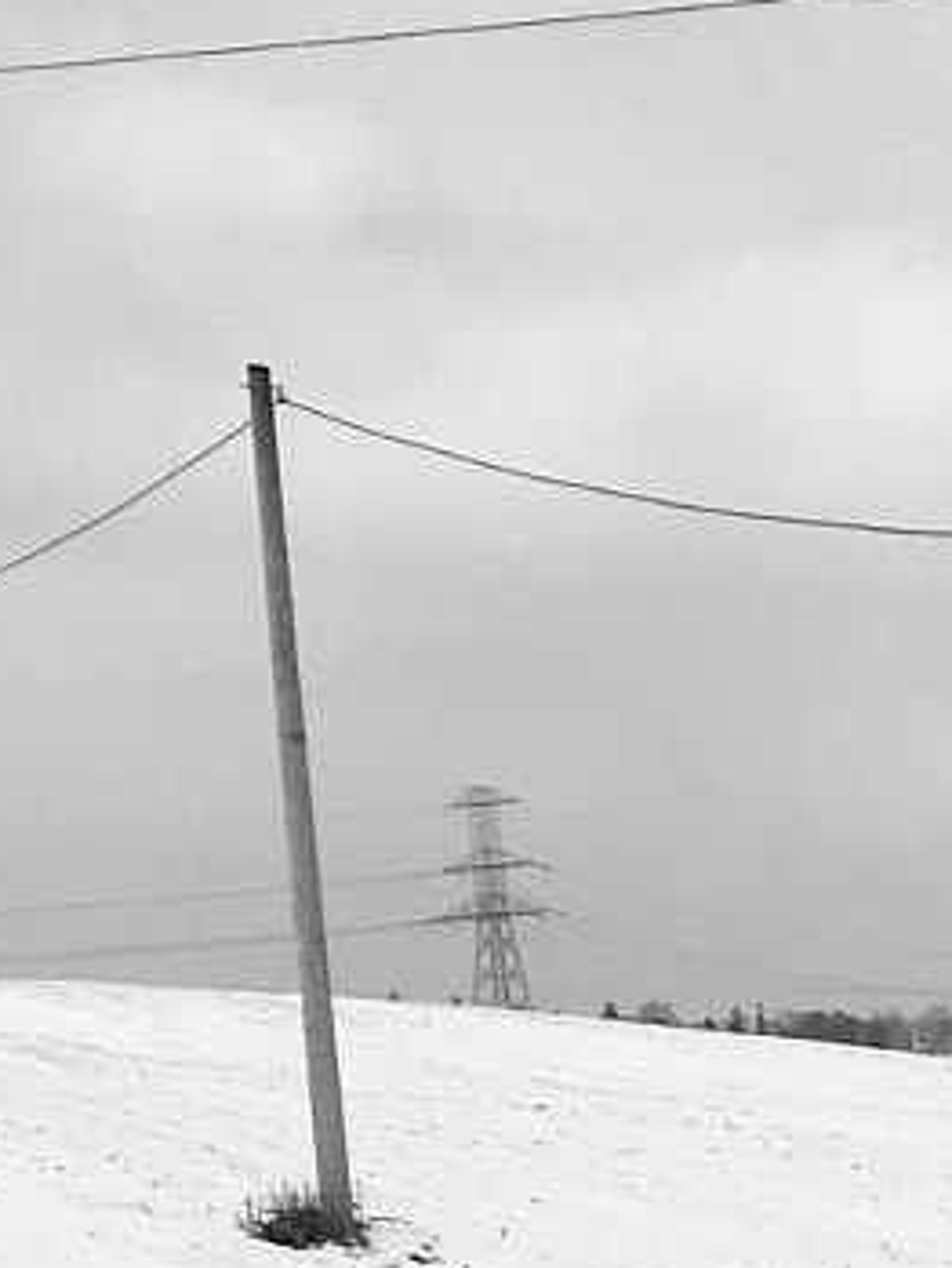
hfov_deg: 10.5
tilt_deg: -15.8
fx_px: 4874
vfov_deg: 12.7
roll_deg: +2.0
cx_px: 1751
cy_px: 2656
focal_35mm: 133
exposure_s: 1/1261
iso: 25
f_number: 2.2
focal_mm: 4.15
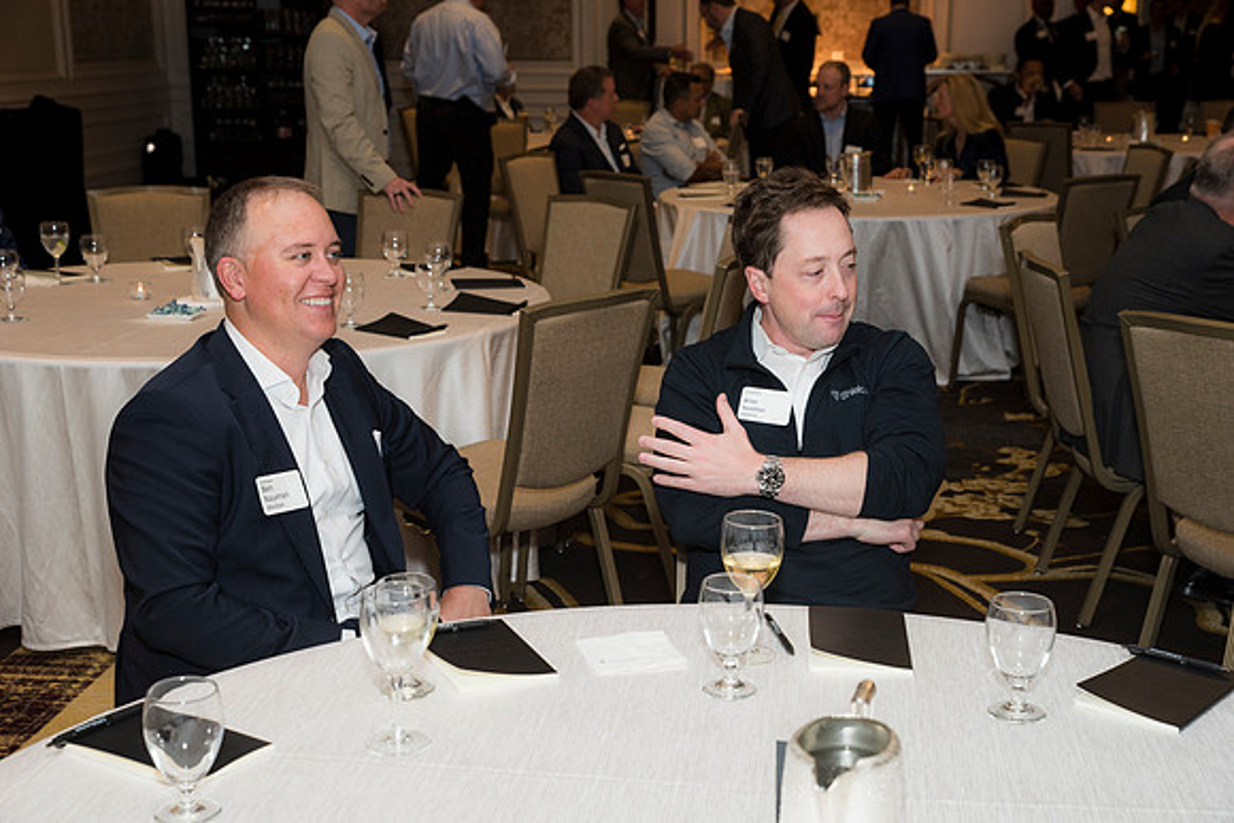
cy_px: 412
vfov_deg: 26.0
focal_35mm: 52
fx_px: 1783
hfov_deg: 38.2
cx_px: 617
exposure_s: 1/125
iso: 800
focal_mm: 52
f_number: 5.6
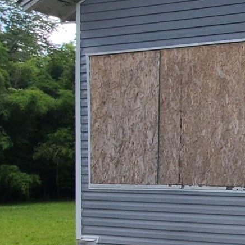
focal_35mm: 54
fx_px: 432
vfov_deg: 30.8
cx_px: 453
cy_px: 196
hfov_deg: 20.6
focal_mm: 2.2
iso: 50
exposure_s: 1/622
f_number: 2.2
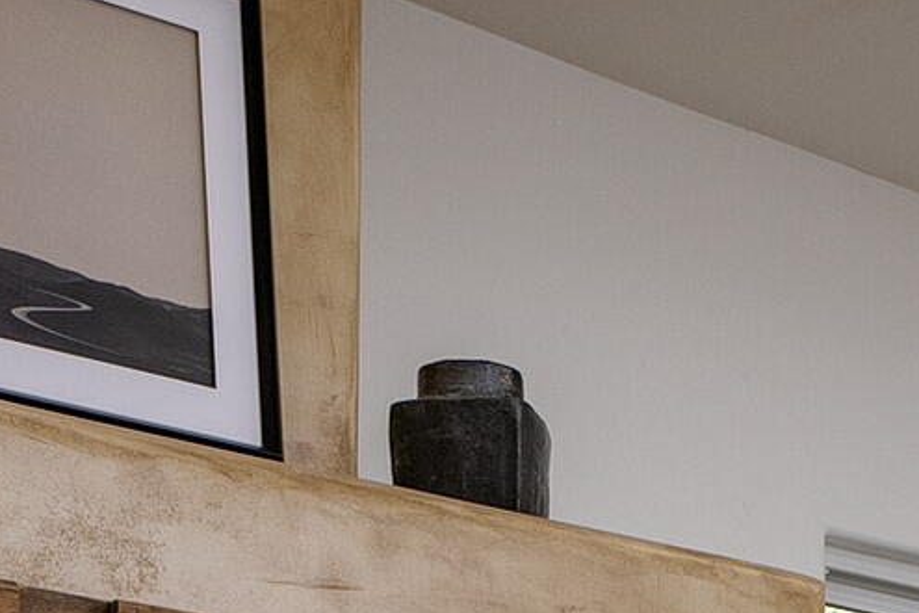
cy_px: 1343
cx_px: 1158
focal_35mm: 130
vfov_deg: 9.6
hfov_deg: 15.1
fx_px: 3318
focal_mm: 23
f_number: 7.1
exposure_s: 1/100
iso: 200
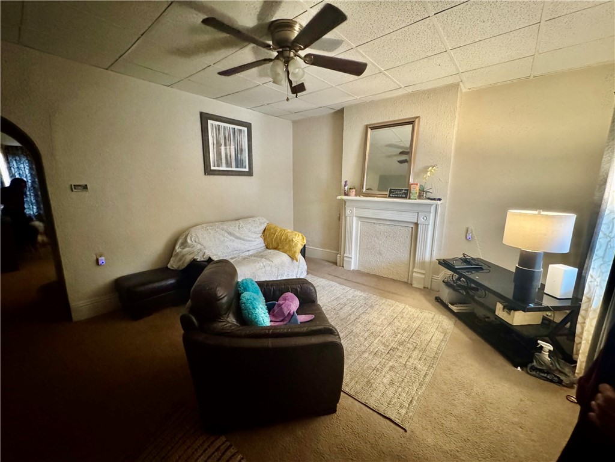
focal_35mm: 14
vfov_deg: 85.7
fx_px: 249
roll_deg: -0.2
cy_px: 231
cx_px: 308
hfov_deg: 102.1
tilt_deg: -12.2
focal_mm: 2.22
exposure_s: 1/40
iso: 1600
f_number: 2.2
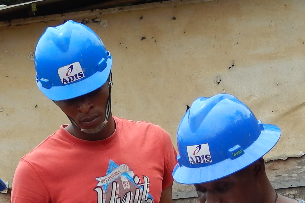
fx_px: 2228
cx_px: 83
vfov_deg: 5.2
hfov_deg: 7.8
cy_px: 319
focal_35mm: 263
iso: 125
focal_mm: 13.5
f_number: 4.2
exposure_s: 1/500
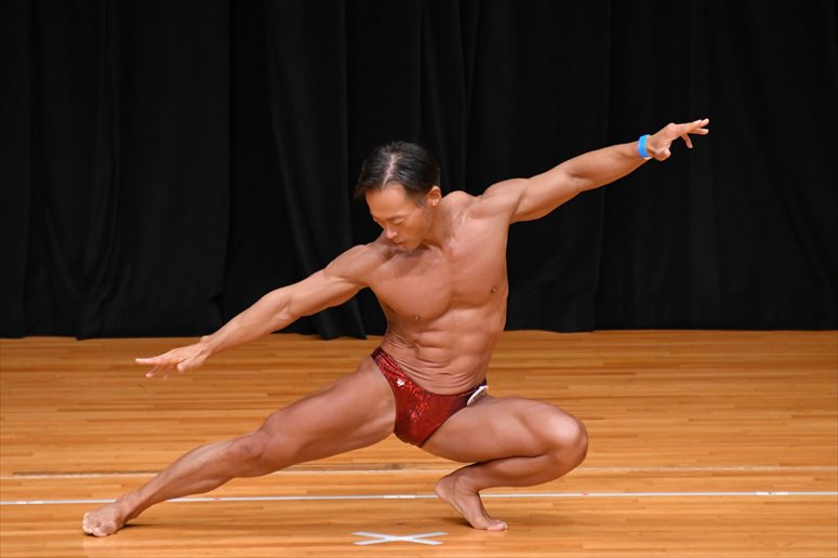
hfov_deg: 4.6
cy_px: 279
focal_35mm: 450
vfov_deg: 3.1
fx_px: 10470
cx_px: 419
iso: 3200
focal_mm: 300
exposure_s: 1/400
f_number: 5.6
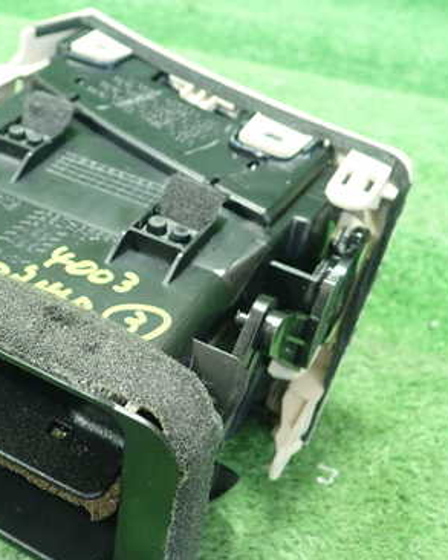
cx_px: 96
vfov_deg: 38.7
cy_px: 308
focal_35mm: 48
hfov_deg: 30.8
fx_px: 795
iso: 800
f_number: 2.3
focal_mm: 5.5
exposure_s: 1/80
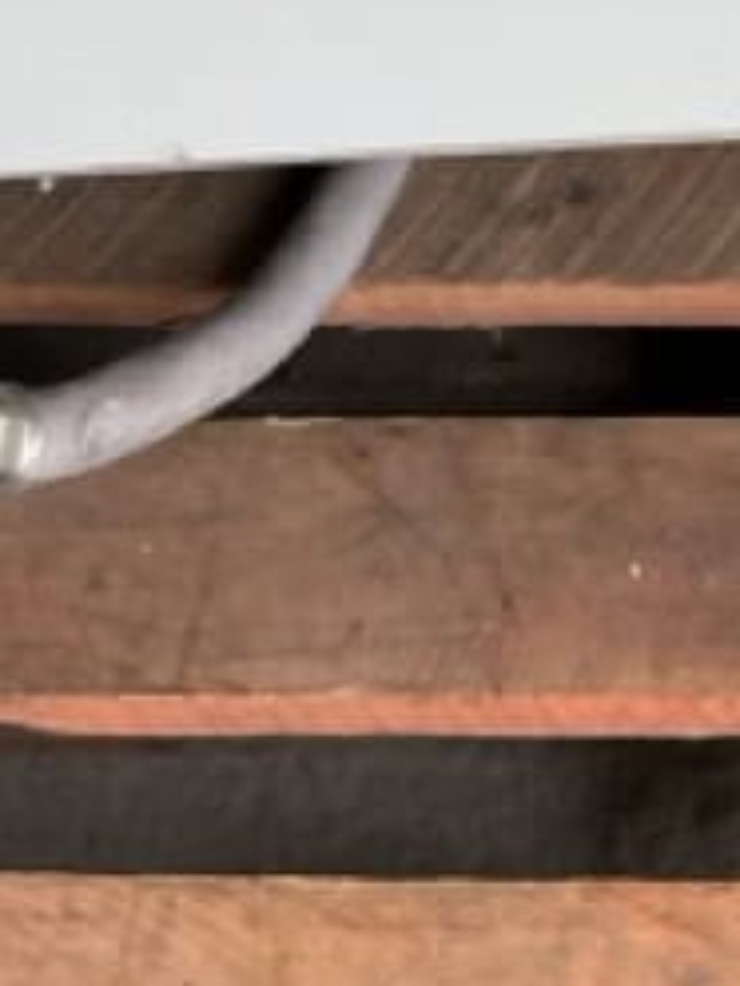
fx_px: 3819
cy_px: -1133
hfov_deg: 11.0
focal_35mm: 134
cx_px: 629
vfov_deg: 12.5
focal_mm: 4.2
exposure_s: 1/120
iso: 40
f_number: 1.6
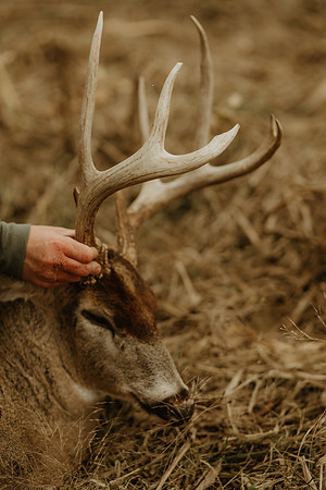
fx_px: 1154
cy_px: 245
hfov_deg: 16.1
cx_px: 163
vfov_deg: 23.9
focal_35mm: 85
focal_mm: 85
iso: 200
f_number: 1.8
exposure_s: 1/800
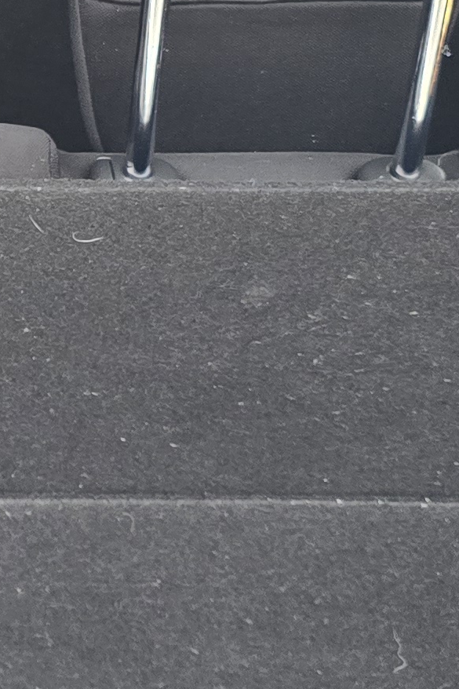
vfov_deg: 18.5
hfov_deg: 12.0
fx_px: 2085
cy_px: 102
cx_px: -225
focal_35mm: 109
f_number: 1.7
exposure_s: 1/100
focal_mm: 6.3
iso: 400
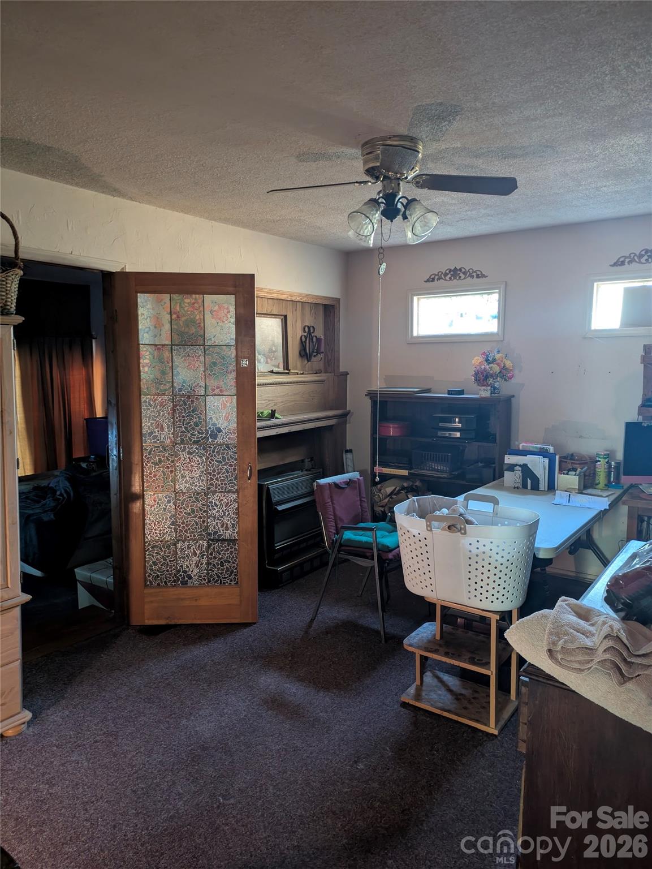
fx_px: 627
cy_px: 434
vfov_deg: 69.4
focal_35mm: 25
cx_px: 326
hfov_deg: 54.9
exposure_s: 1/8.85
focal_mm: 5.43
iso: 380
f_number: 1.89
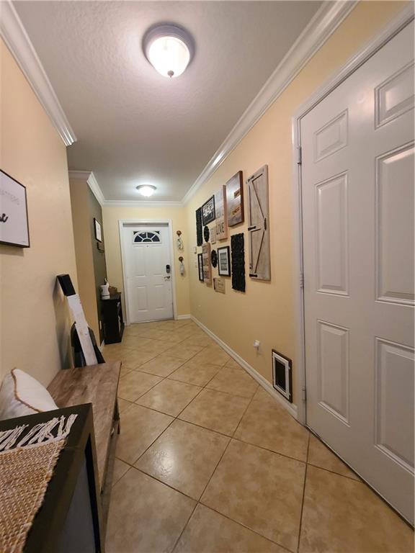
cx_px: 208
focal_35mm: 13
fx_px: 208
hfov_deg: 89.9
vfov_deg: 106.2
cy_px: 276
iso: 320
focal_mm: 2.2
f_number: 2.2
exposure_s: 1/30
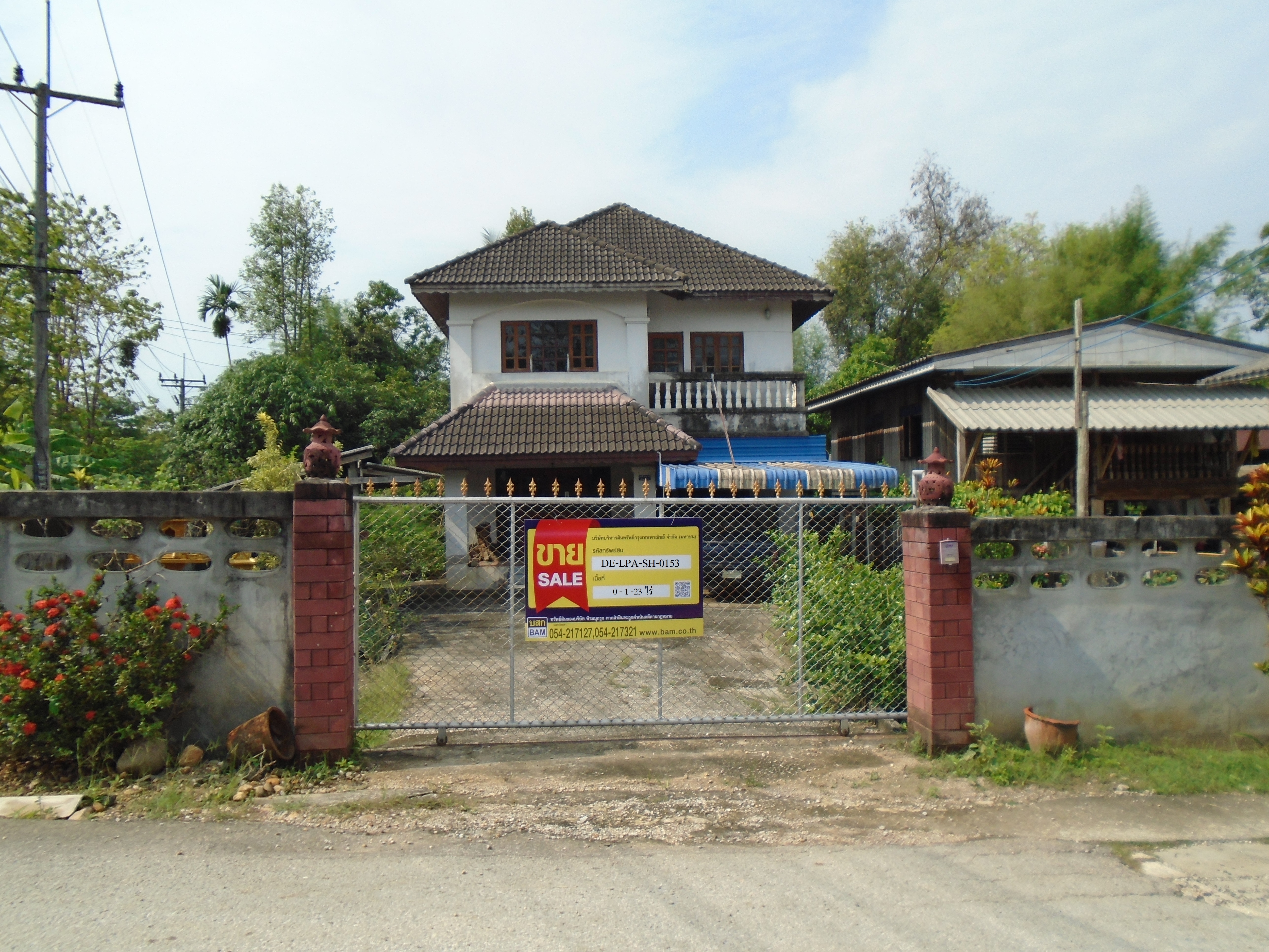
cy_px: 476
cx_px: 634
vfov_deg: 53.1
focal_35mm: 26
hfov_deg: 67.3
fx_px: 953
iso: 100
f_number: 8
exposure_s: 1/200
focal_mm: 4.6
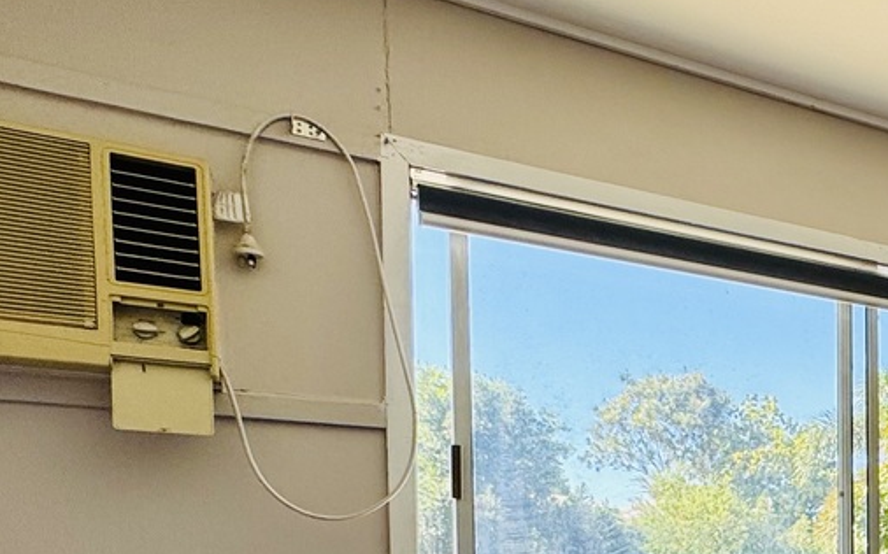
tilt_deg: -2.2
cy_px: 630
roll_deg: +0.6
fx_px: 1065
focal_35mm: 44
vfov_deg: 26.6
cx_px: 1046
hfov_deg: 36.1
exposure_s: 1/181
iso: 40
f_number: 2.2
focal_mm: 2.22
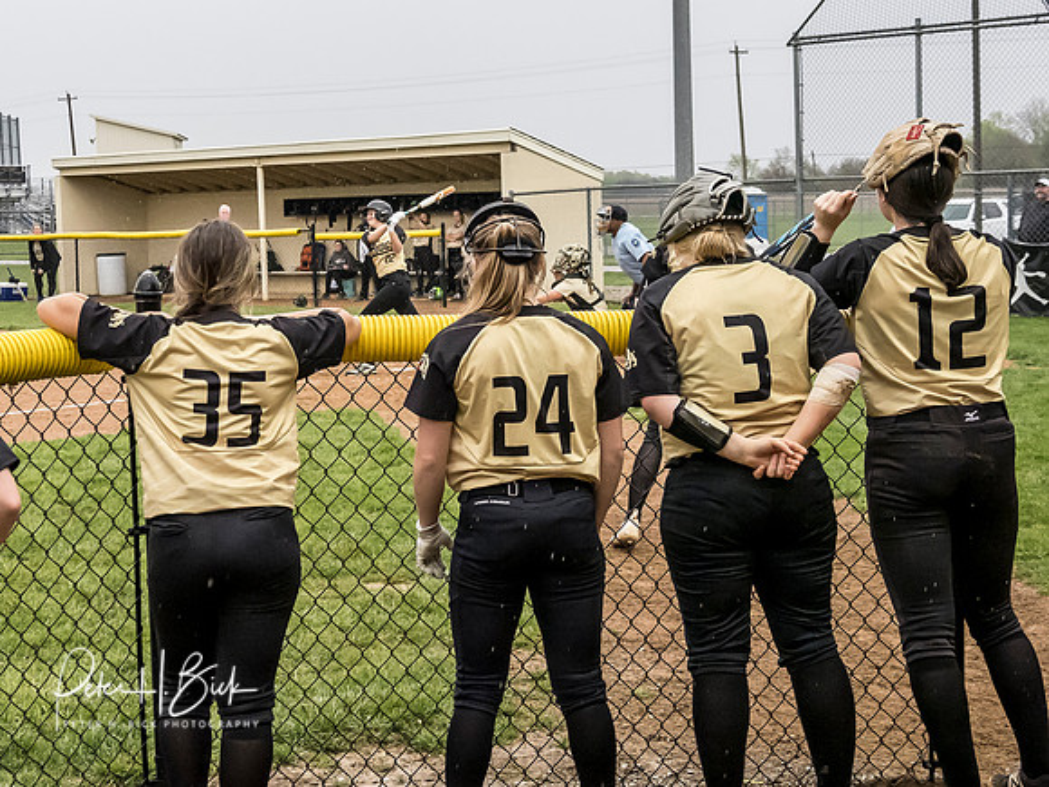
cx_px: 446
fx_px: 1944
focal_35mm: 64
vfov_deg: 22.9
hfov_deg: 30.2
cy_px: 363
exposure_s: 1/1000
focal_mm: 23
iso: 2500
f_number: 4
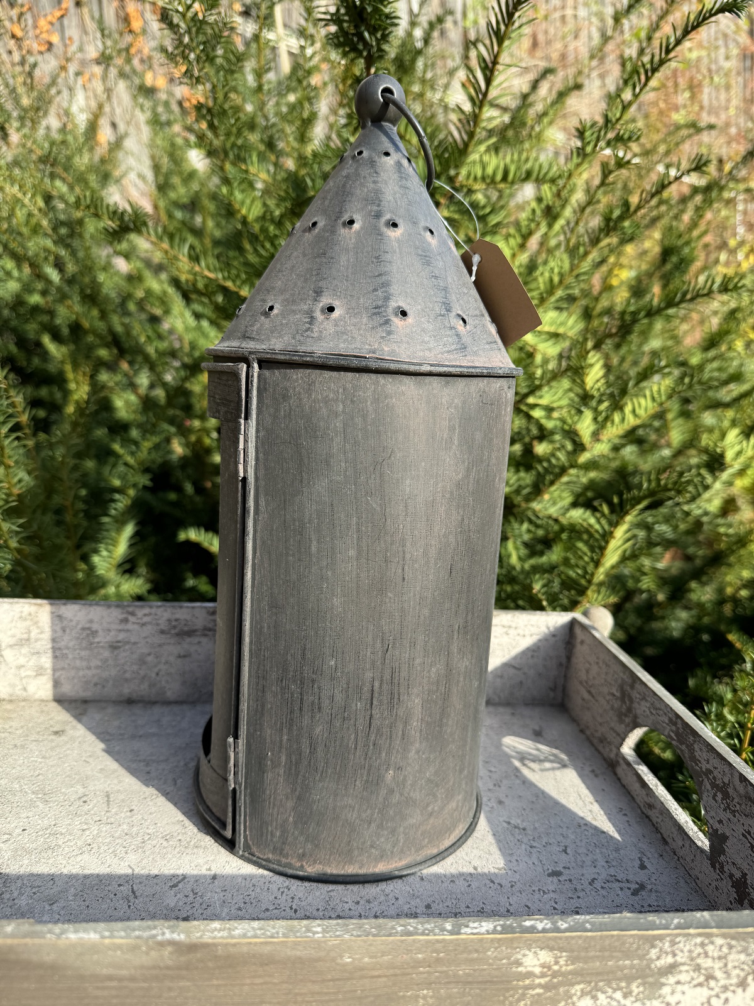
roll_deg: +3.6
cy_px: 503
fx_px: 697
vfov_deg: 71.6
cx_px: 377
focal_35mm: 24
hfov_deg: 56.8
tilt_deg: -8.1
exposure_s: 1/900
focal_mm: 6.76
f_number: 1.78
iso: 80
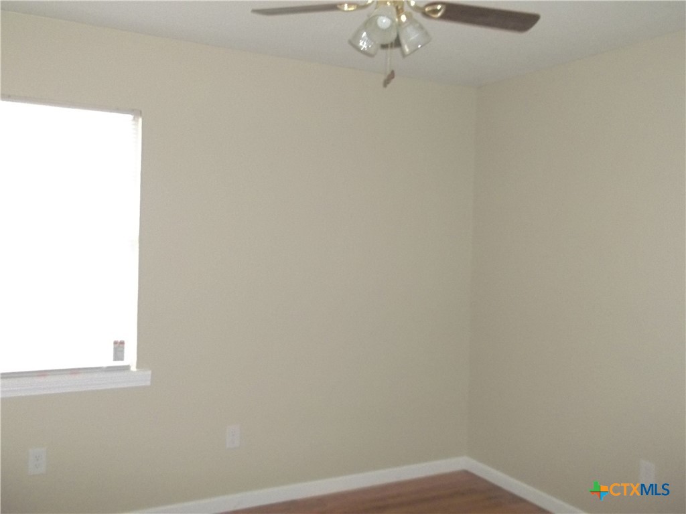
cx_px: 343
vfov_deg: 42.9
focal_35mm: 33
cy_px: 257
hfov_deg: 55.4
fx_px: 654
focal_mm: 5.9
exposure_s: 1/30
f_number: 3.3
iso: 400
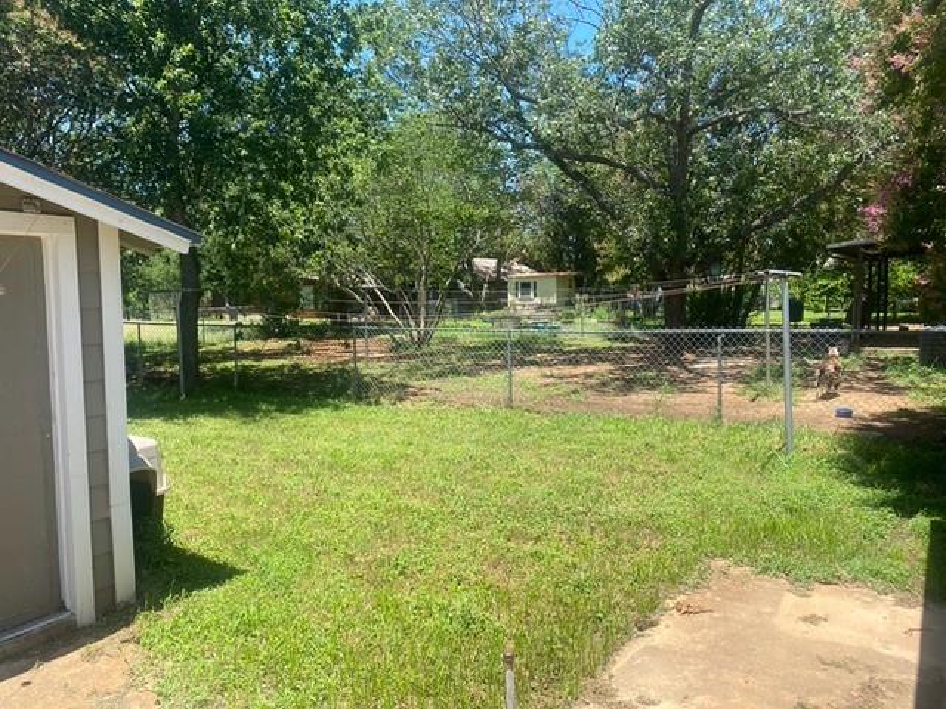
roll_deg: +0.6
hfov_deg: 67.3
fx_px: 711
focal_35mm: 26
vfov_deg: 53.1
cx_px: 473
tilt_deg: -4.2
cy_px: 354
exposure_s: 1/1157
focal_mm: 4.25
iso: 32
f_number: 1.8
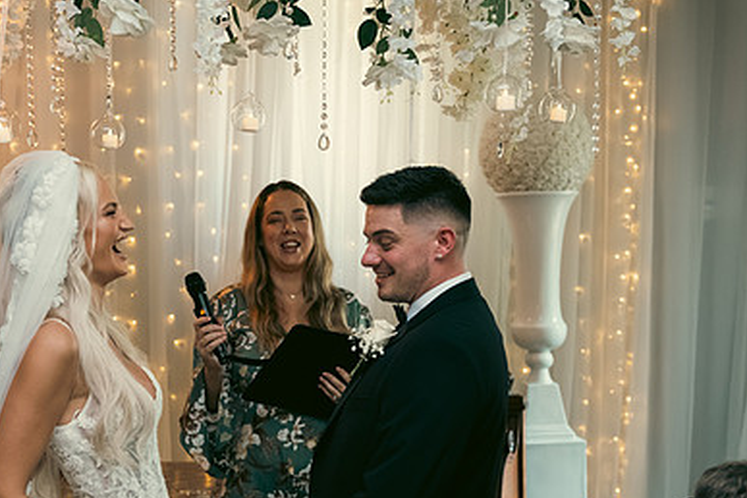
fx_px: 1245
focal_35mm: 60
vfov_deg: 22.5
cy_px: 339
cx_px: 290
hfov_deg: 33.3
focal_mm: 40
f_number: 3.5
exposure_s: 1/160
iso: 1250
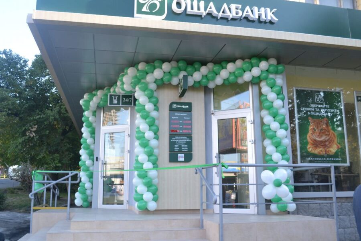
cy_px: 120
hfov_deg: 57.2
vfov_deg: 40.0
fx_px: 331
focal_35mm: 33
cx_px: 180
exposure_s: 1/125
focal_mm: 22
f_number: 5.6
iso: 220
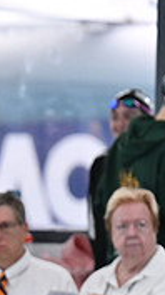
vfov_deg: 3.7
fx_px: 4617
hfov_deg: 2.0
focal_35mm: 591
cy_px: 192
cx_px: -280
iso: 1600
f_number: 2.8
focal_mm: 115
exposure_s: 1/1000
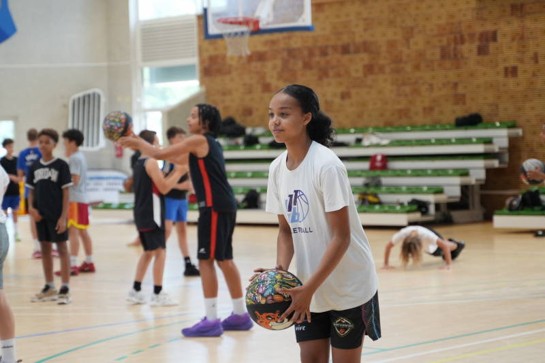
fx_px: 1430
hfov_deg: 21.6
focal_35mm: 94
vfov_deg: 14.5
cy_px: 182
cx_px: 272
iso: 800
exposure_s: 1/500
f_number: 2.8
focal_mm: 63
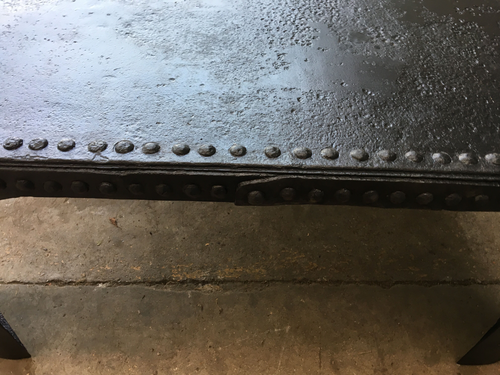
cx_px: 250
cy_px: 188
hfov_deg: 61.7
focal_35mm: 29
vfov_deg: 48.2
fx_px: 419
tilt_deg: -50.0
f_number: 2.2
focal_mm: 4.15
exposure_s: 1/33
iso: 80
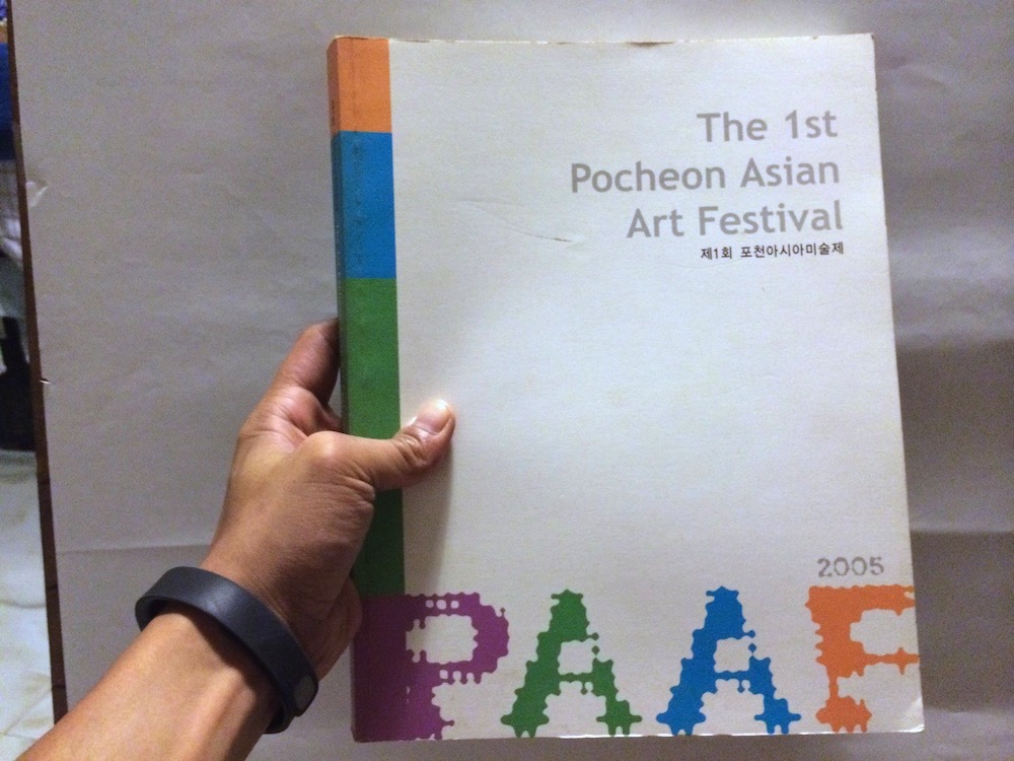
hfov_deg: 60.0
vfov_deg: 46.8
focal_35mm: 30
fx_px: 879
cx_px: 507
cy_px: 380
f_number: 2.2
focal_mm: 4.12
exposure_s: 1/15
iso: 500
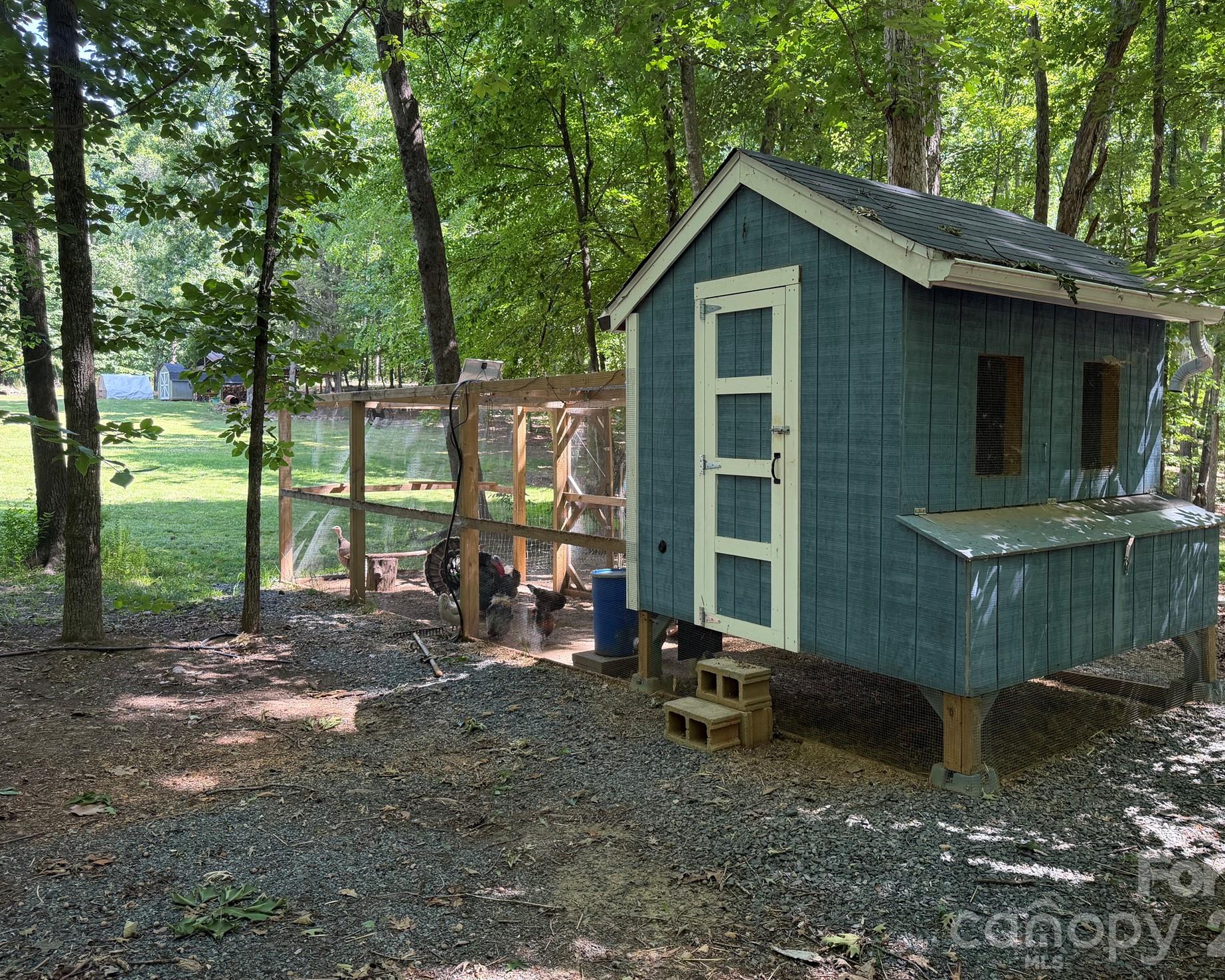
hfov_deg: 65.9
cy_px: 471
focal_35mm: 26
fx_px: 943
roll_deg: -0.7
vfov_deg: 54.9
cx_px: 670
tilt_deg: -2.6
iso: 200
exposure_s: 1/222
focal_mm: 6.76
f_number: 1.78
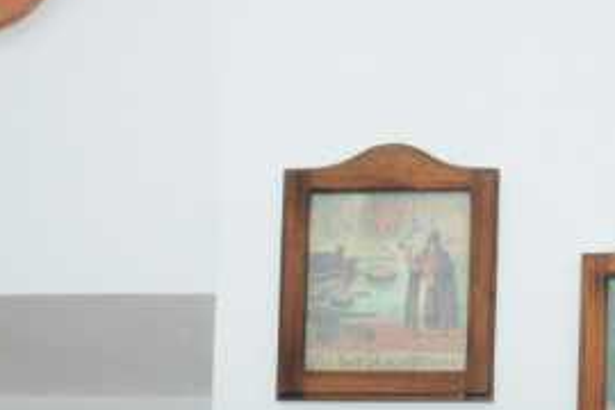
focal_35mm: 69
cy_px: 792
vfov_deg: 15.9
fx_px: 1179
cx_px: 505
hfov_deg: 28.5
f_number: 22
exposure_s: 1/60
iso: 2500
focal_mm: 14
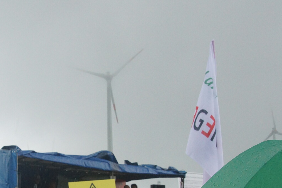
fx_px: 556
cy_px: 168
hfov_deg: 28.0
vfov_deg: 18.9
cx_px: 70
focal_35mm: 71
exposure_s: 1/500
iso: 800
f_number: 8
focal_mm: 20
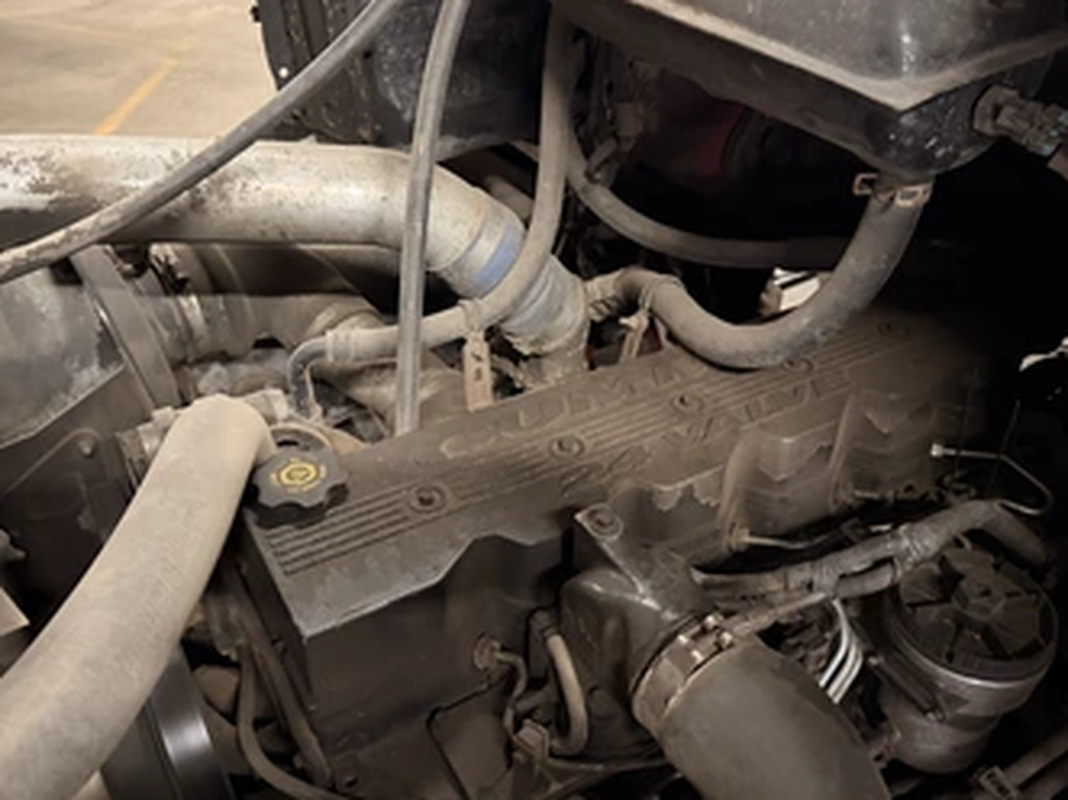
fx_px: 894
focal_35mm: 29
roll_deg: +3.5
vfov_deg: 48.2
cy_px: 426
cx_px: 555
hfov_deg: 61.7
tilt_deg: -38.9
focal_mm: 6.76
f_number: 1.78
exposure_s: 1/30
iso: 1250
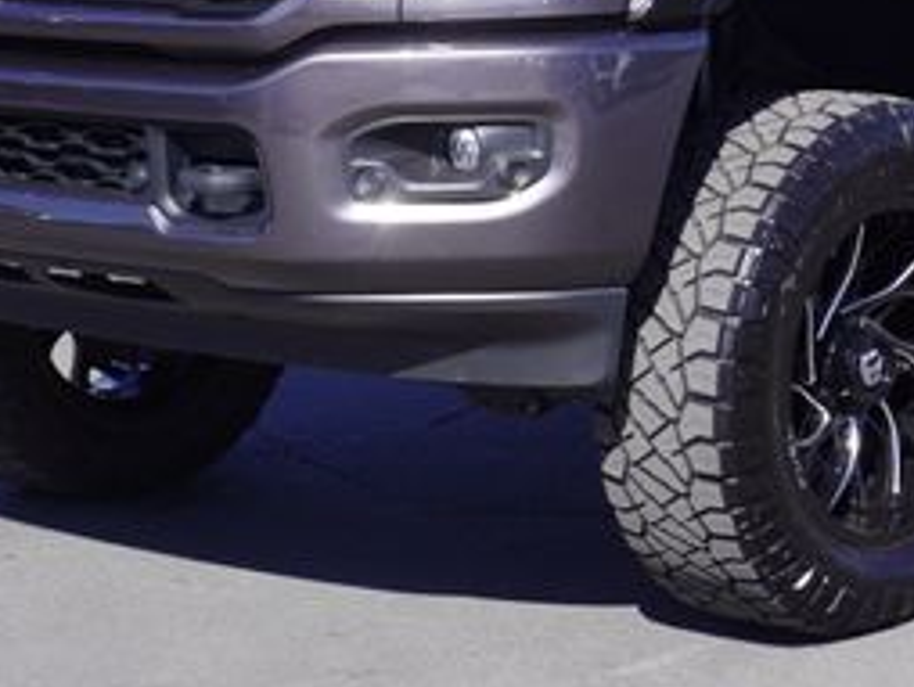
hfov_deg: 15.3
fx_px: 3362
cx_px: 831
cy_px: 25
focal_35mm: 127
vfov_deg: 11.6
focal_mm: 35
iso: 100
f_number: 10
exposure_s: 1/100
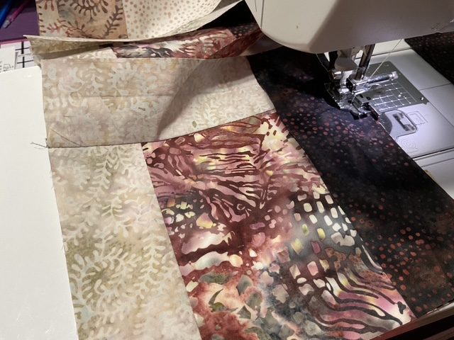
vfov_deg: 48.2
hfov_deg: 61.7
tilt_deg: -50.3
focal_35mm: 29
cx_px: 227
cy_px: 170
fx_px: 380
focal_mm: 3
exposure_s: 1/60
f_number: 1.8
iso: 80
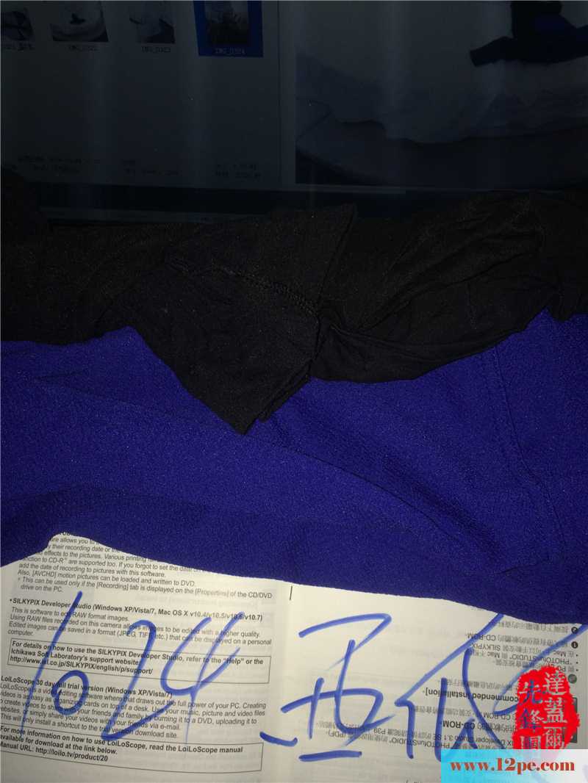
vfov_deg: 60.0
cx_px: 294
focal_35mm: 30
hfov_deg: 46.8
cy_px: 392
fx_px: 679
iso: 32
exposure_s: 1/63
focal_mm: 4.12
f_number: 2.2
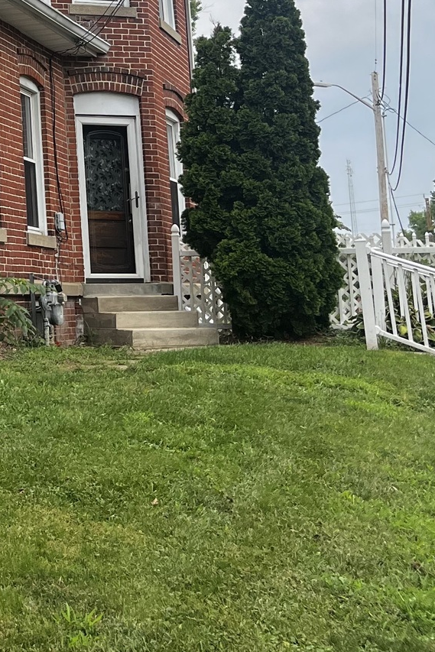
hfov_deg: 17.0
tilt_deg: +13.8
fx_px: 1322
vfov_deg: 26.5
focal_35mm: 73
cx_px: -200
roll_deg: +0.6
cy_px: 34
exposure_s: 1/1212
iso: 50
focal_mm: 5.1
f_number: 1.6
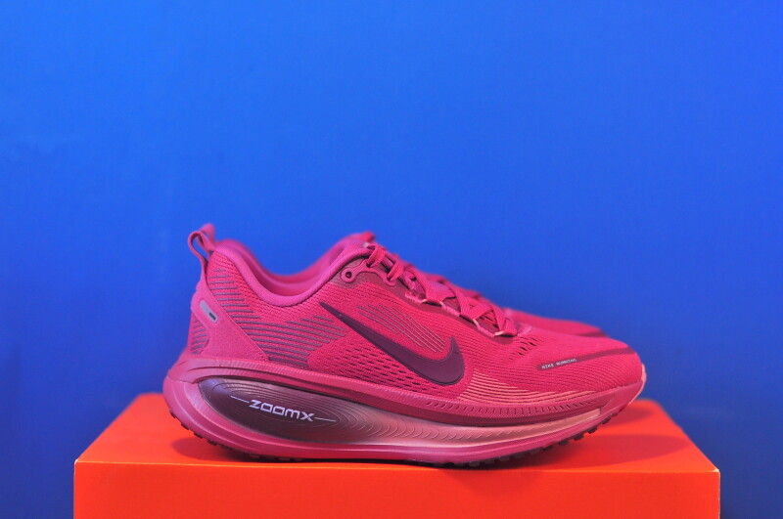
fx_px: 1629
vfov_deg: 18.1
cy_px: 260
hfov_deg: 27.0
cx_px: 392
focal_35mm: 75
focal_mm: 50
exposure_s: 1/320
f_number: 2.5
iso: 250
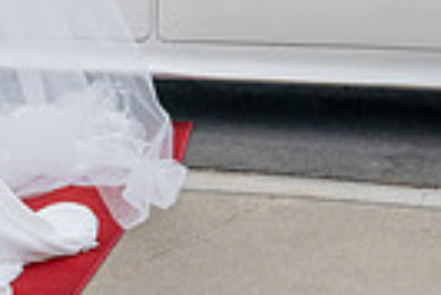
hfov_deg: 13.8
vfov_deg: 9.2
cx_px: 31
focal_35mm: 147
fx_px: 1803
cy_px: -115
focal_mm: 28.5
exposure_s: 1/320
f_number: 8
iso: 200
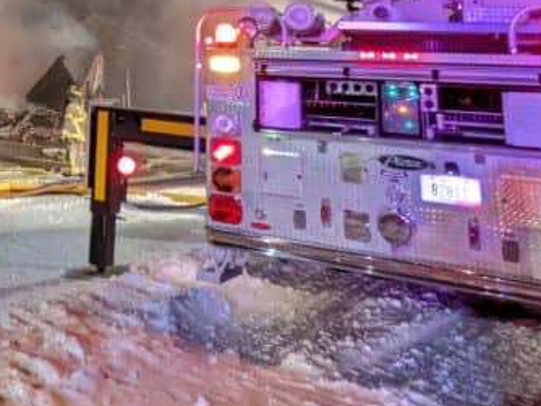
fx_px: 766
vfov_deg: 26.3
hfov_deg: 34.8
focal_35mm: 49
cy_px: -87
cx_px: -18
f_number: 2.2
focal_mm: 2.22
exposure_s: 1/23.8
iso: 327
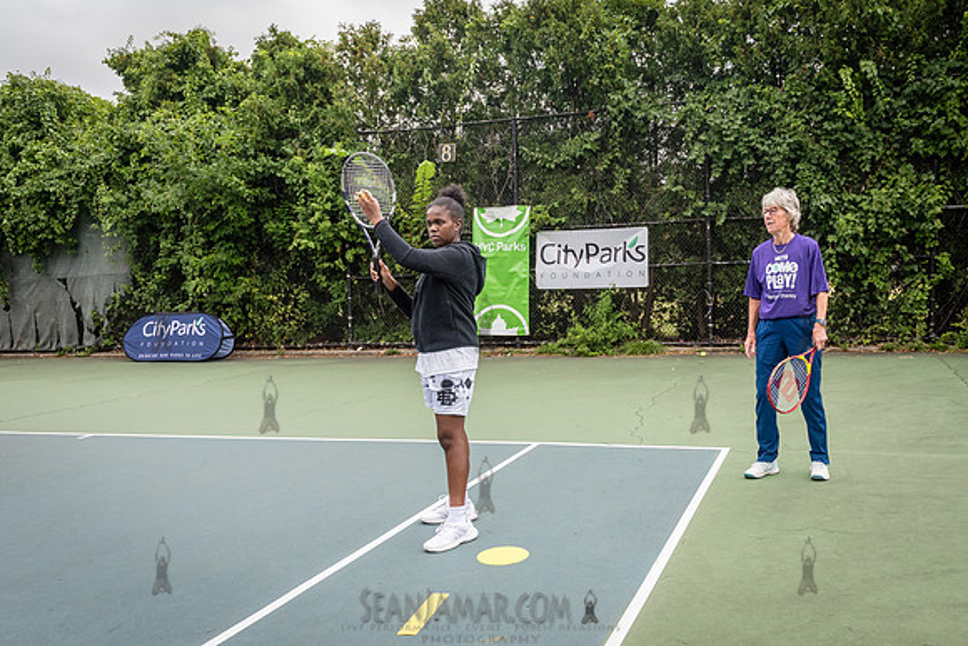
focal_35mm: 30
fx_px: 814
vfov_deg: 43.3
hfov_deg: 60.7
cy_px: 339
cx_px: 600
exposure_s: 1/1000
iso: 1000
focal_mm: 24
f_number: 5
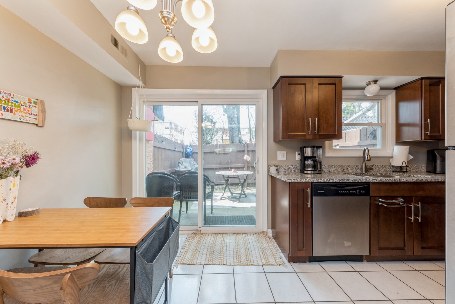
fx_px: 152
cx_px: 228
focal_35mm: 12
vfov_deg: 90.1
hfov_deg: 112.6
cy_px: 152
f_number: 9
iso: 200
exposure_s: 1/8
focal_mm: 12
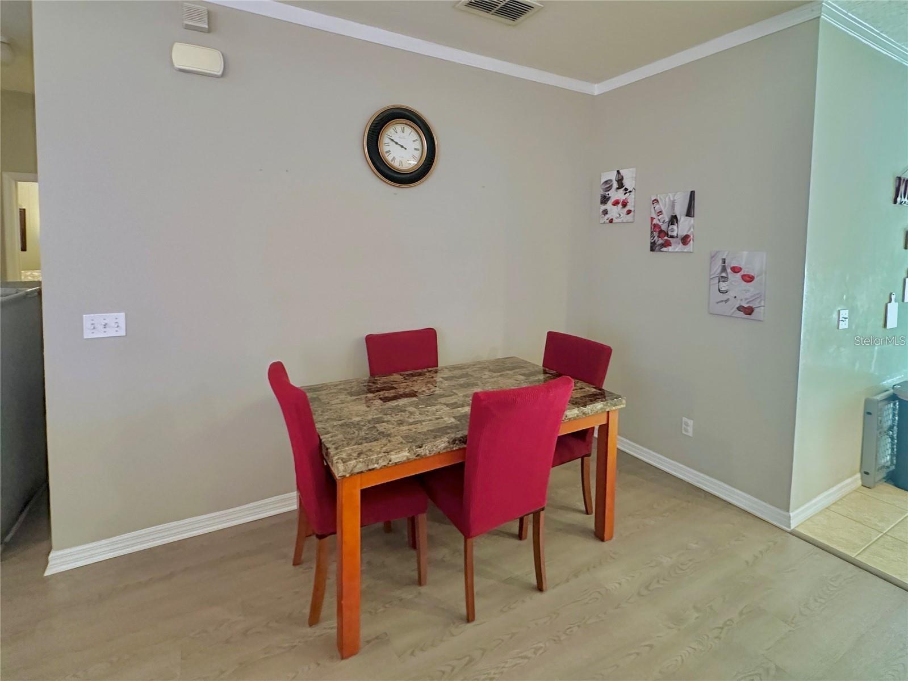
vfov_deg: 85.7
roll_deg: -1.3
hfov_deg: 102.1
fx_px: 367
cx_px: 454
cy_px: 340
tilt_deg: -3.2
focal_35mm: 14
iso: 1000
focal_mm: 2.22
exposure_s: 1/60
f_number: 2.2
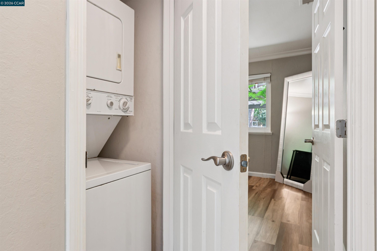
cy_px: 126
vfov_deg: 61.9
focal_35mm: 20
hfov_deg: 84.0
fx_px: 209
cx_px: 188
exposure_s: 1/3.33
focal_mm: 20
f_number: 9
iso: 320
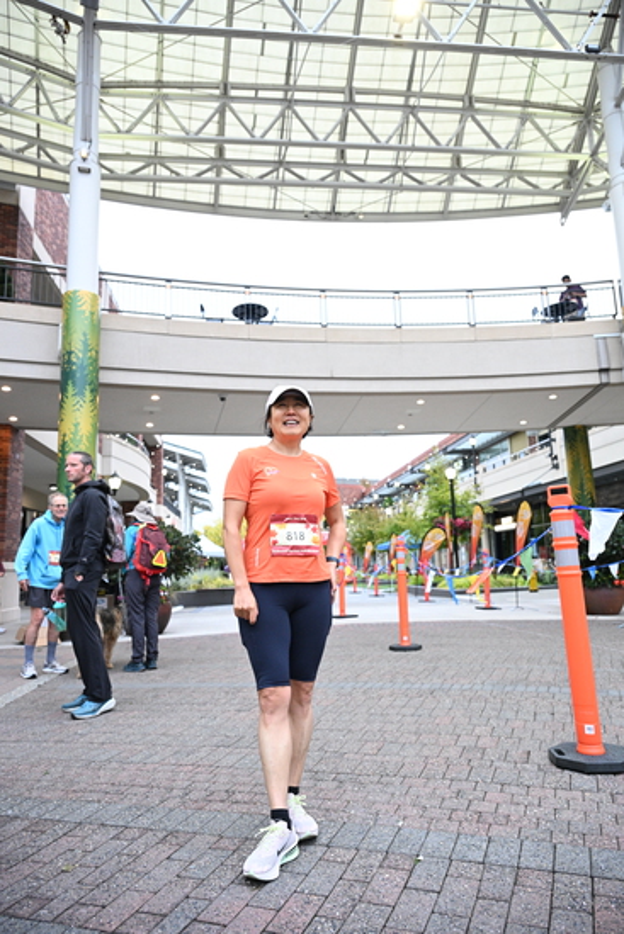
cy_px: 467
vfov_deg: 73.7
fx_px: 624
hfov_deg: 53.2
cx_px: 312
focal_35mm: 24
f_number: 4
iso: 3200
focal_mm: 24
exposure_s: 1/500
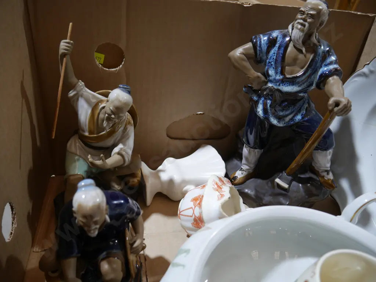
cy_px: 141
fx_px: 304
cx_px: 188
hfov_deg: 63.4
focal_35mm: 28
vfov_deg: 49.8
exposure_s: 1/60
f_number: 3.5
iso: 200
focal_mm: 14
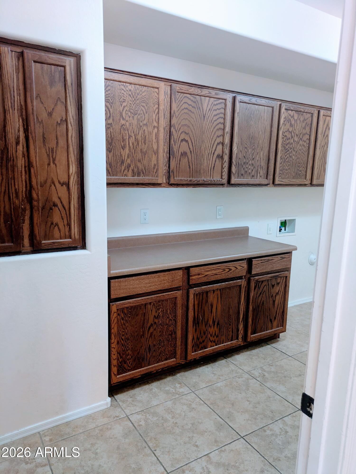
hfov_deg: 54.9
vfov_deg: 69.4
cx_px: 178
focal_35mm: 25
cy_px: 237
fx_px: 343
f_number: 1.89
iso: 198
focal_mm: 5.43
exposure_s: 1/30
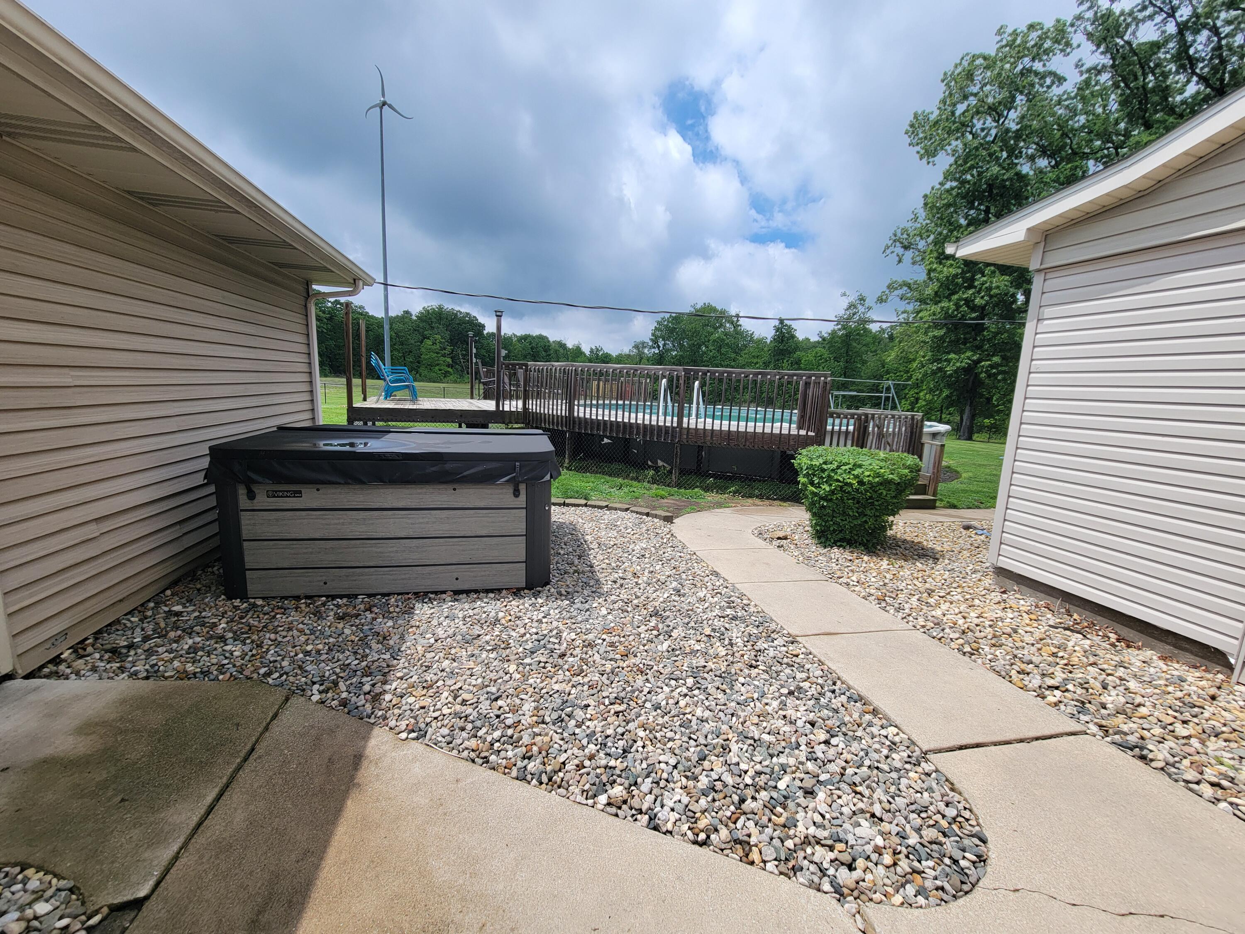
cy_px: 467
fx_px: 468
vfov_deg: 89.9
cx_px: 622
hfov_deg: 106.2
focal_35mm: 13
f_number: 2.2
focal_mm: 2.2
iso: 50
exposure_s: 1/2043
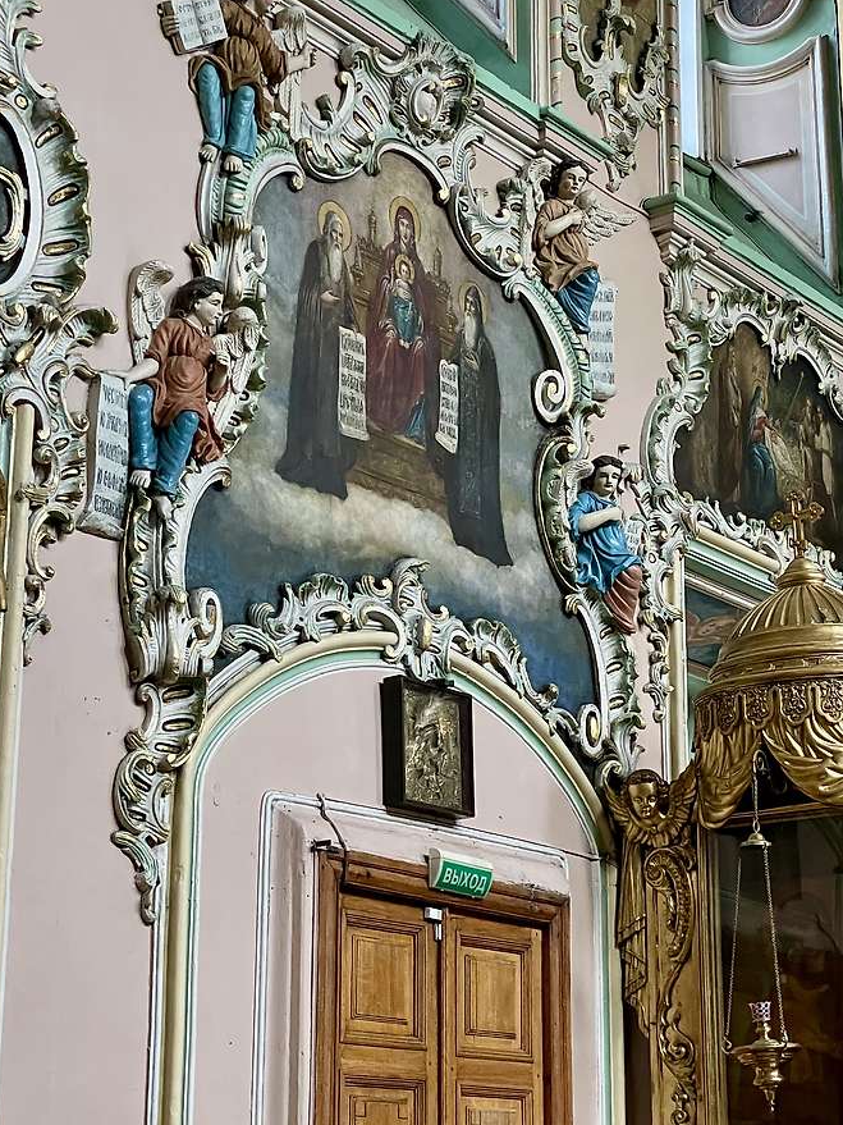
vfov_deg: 27.4
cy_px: 613
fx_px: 2306
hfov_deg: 20.7
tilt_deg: +16.3
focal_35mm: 71
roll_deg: +0.7
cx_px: 499
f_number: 2
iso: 800
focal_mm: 6
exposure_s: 1/60
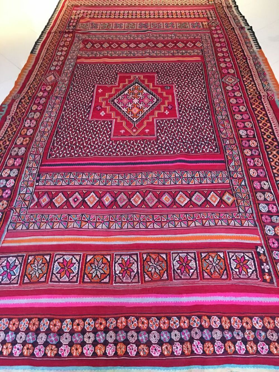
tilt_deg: -48.5
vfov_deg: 61.7
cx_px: 140
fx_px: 312
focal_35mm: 29
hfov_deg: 48.2
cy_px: 186
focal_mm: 4.15
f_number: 2.2
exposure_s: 1/17
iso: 320
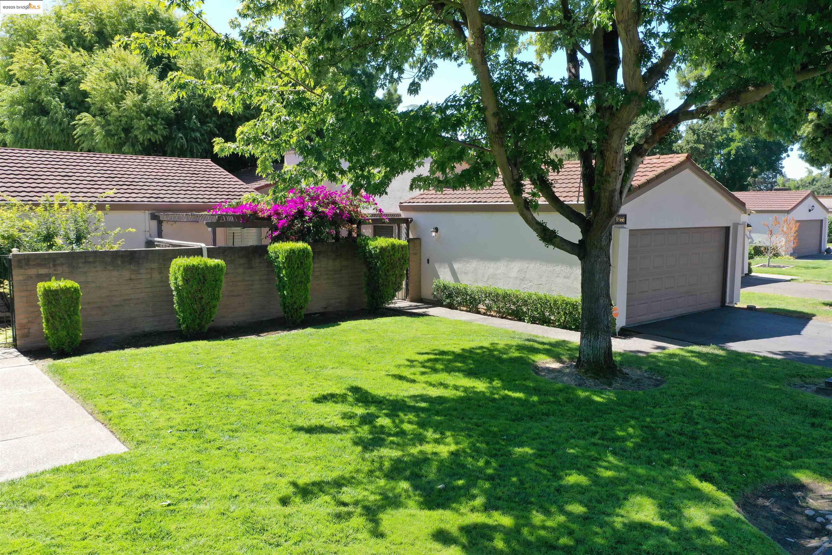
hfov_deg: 65.5
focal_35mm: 28
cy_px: 278
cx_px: 416
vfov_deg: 46.4
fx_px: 647
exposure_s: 1/200
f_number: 5
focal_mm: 10.26
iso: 100
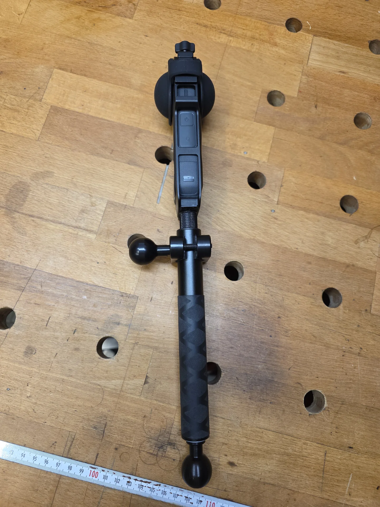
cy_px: 254
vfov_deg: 73.9
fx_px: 337
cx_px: 190
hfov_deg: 58.9
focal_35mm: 23
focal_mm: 6.3
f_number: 1.7
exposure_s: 1/100
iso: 320
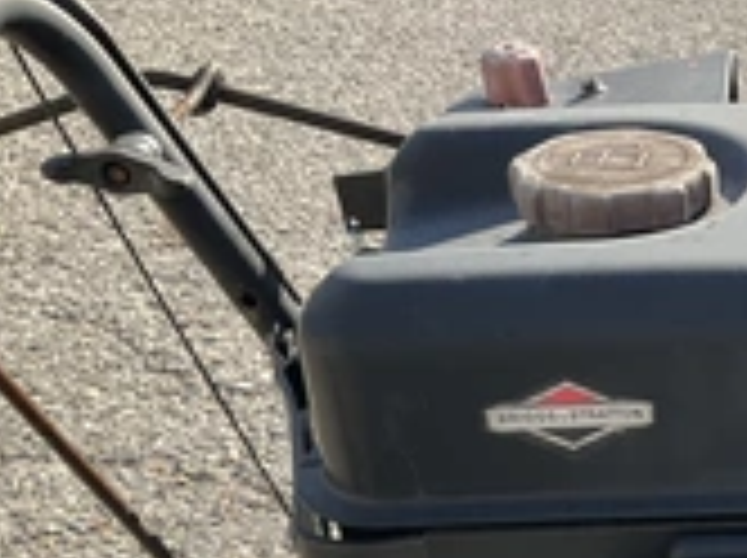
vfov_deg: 20.5
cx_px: 868
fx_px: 1508
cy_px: 508
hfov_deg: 25.3
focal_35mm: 70
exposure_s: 1/519
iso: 25
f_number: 1.8
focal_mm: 3
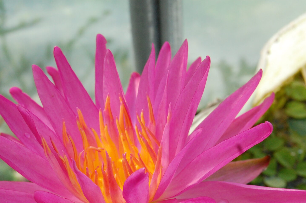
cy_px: 179
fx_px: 722
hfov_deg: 23.9
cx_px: 127
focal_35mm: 85
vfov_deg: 15.9
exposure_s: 1/500
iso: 800
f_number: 11
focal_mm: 32
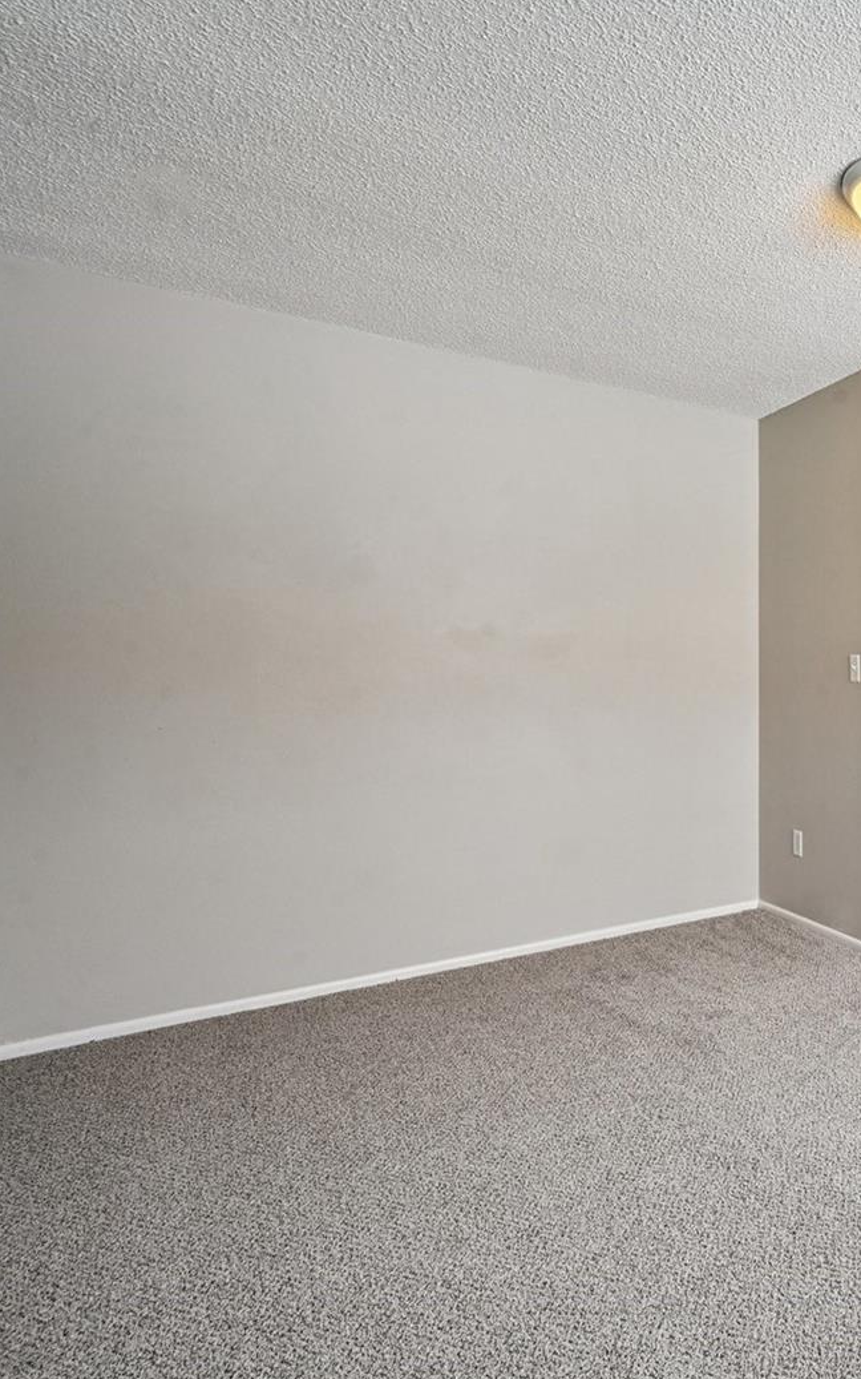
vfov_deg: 79.6
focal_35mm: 22
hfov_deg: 41.1
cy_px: 680
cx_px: 995
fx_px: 826
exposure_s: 1/13
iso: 400
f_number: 10
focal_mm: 14
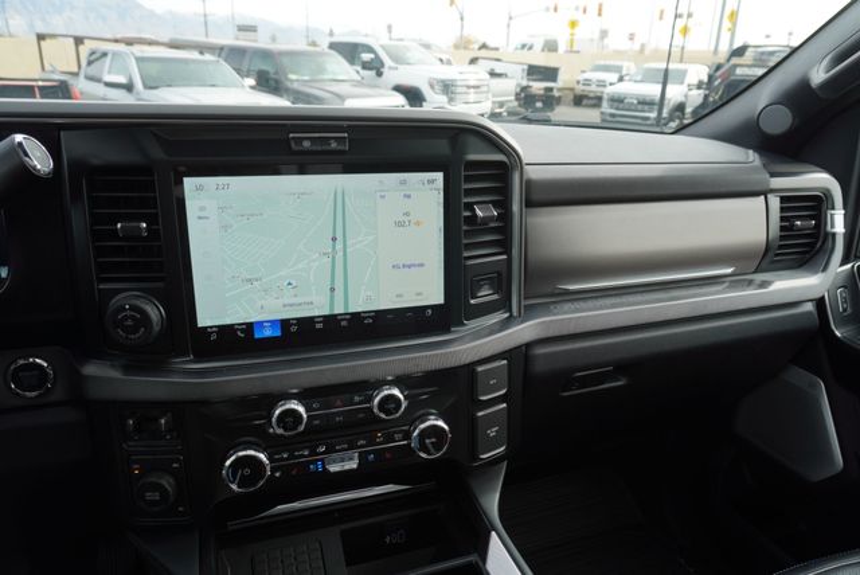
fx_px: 574
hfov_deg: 73.7
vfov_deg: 53.2
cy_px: 288
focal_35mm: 24
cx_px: 430
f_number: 5
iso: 100
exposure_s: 1/100
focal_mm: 16
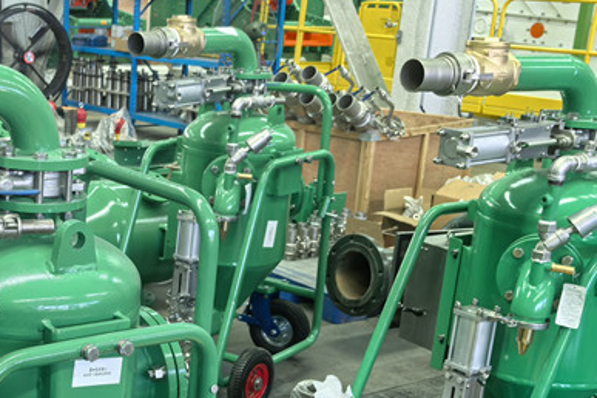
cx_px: 79
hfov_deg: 33.0
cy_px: 310
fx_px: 962
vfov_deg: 23.1
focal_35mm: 58
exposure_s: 1/100
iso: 250
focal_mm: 5.75
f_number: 2
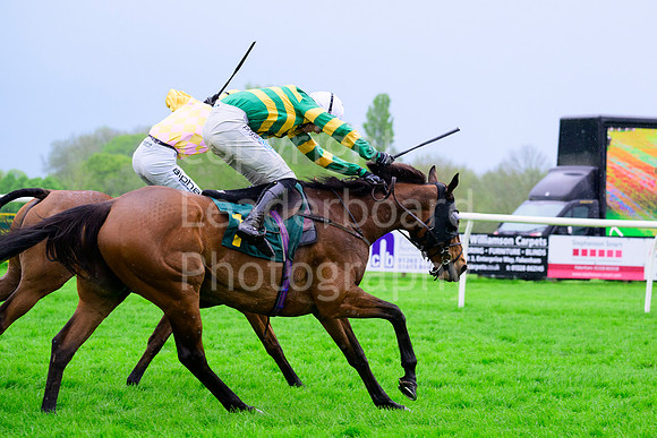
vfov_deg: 10.2
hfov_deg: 15.2
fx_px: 2464
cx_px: 328
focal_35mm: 135
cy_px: 219
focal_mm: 135
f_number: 5.6
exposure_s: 1/1600
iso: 1600
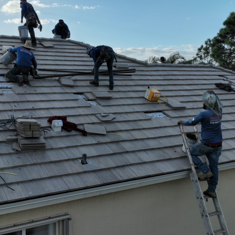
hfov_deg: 38.1
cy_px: 92
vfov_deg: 38.2
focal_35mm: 44
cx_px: 91
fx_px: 338
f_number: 2.8
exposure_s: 1/4000
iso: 410
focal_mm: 12.29
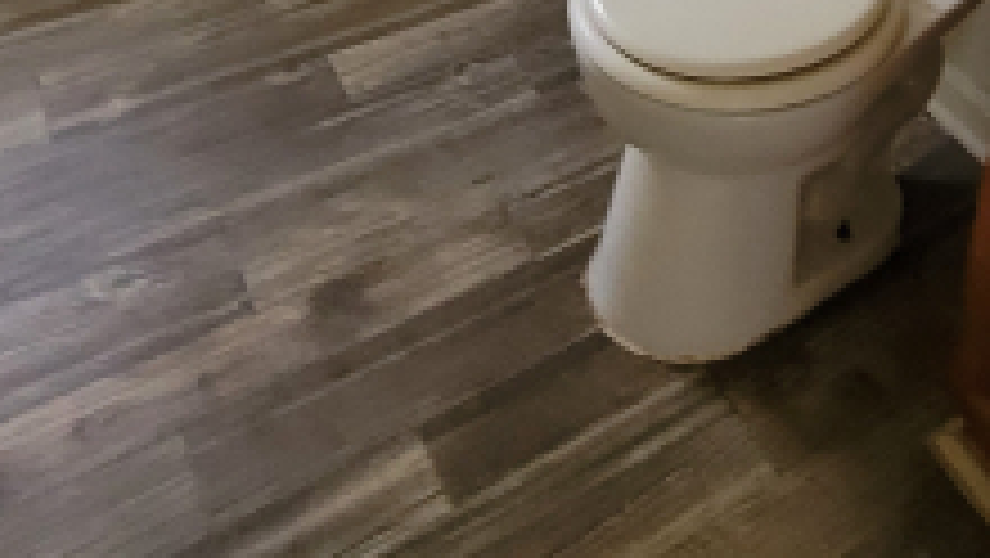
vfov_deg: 18.9
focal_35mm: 43
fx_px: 1129
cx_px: 799
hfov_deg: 44.9
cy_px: -522
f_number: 2.2
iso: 320
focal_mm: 2.2
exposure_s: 1/40
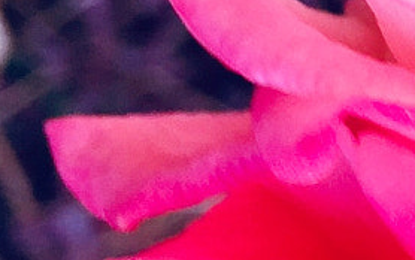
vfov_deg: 7.4
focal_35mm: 177
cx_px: 891
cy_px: 226
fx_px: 2003
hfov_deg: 10.6
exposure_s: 1/50
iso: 32
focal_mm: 4.15
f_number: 2.2
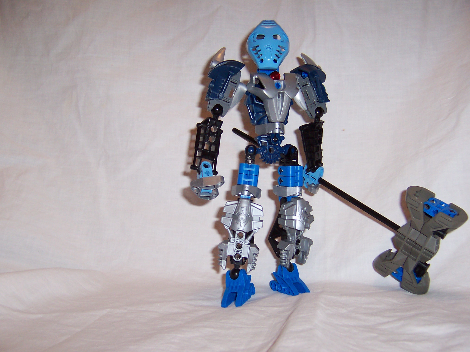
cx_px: 235
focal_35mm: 36
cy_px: 176
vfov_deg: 39.7
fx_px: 489
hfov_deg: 51.4
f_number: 2.8
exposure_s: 1/60
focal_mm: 5.6
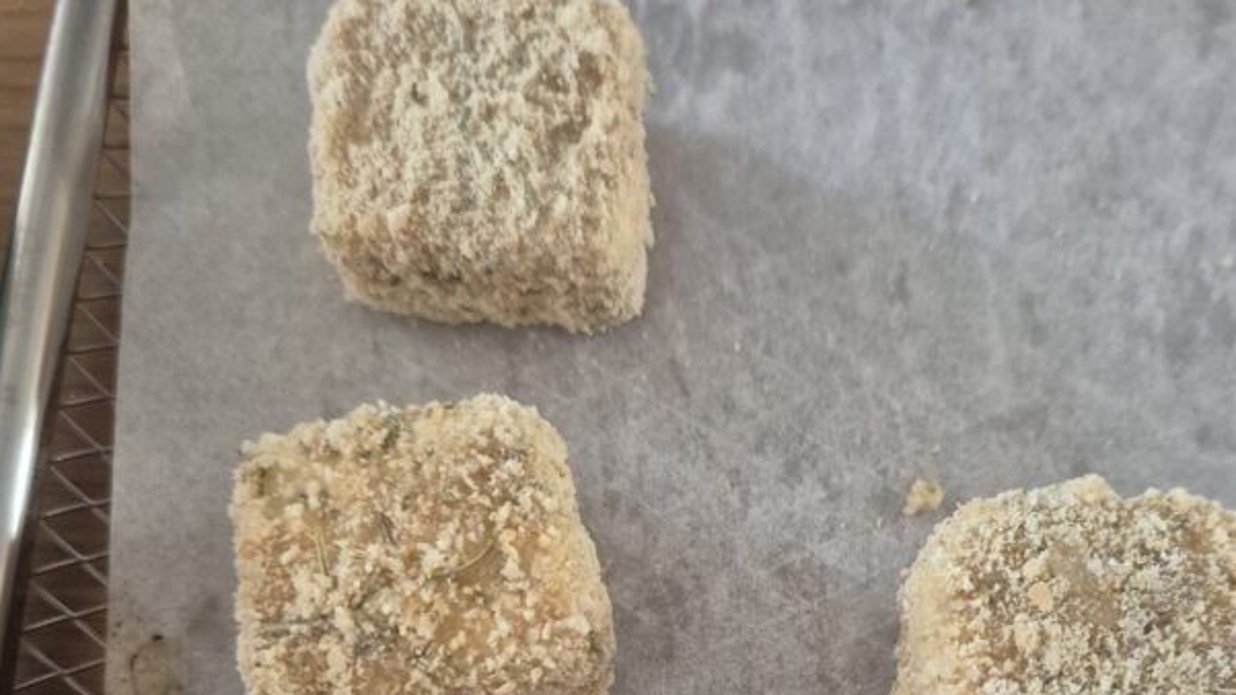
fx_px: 1311
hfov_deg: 50.2
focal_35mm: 40
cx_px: 732
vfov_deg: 28.1
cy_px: 674
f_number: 1.8
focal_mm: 5.4
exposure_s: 1/100
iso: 1250
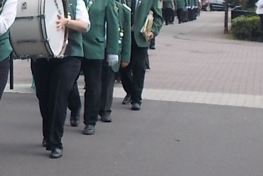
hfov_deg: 15.0
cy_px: 13
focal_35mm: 128
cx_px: -114
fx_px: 935
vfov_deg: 10.7
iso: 80
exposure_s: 1/500
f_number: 3.6
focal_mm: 6
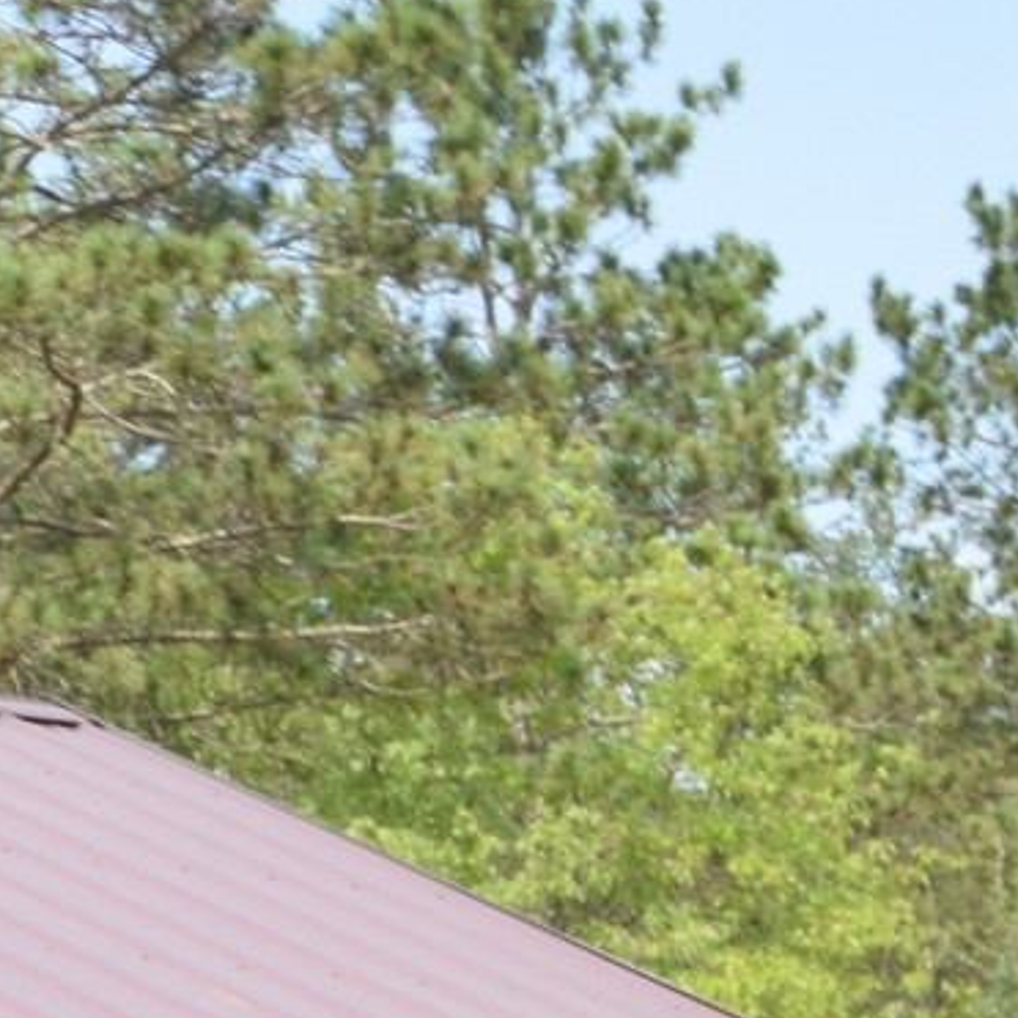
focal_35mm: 173
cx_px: -1141
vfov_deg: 9.8
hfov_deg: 9.3
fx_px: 5756
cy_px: 1616
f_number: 10
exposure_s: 1/200
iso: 320
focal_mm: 24
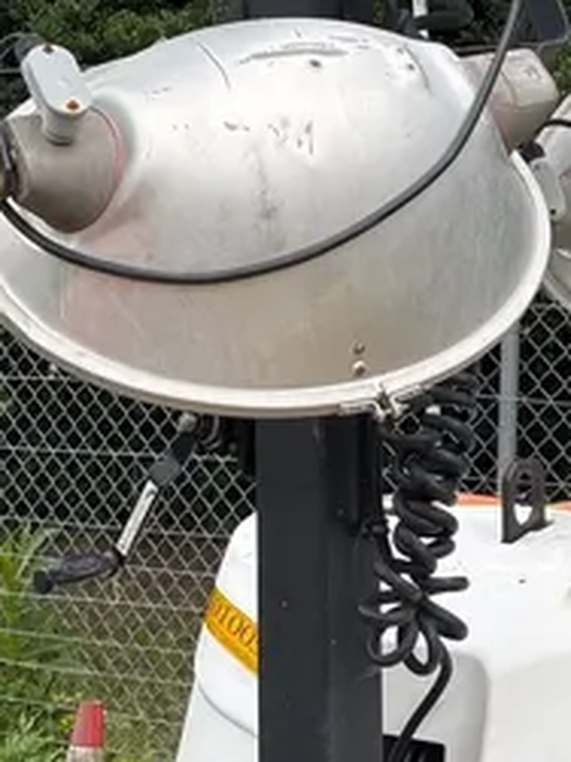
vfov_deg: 25.6
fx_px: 1673
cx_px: 431
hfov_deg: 19.2
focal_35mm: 76
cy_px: 266
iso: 50
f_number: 1.6
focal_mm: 5.96
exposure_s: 1/571
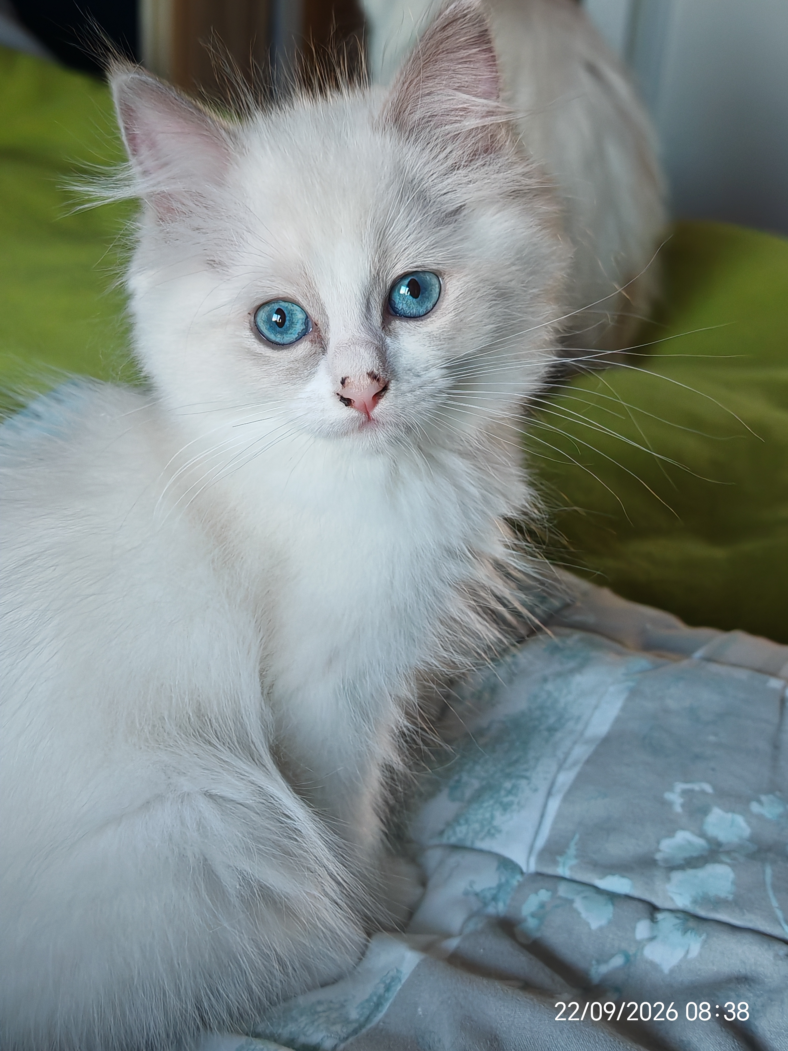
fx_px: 1366
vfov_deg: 42.1
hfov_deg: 32.2
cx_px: 394
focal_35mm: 45
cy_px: 526
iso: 1000
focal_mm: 6.83
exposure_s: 1/210
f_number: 2
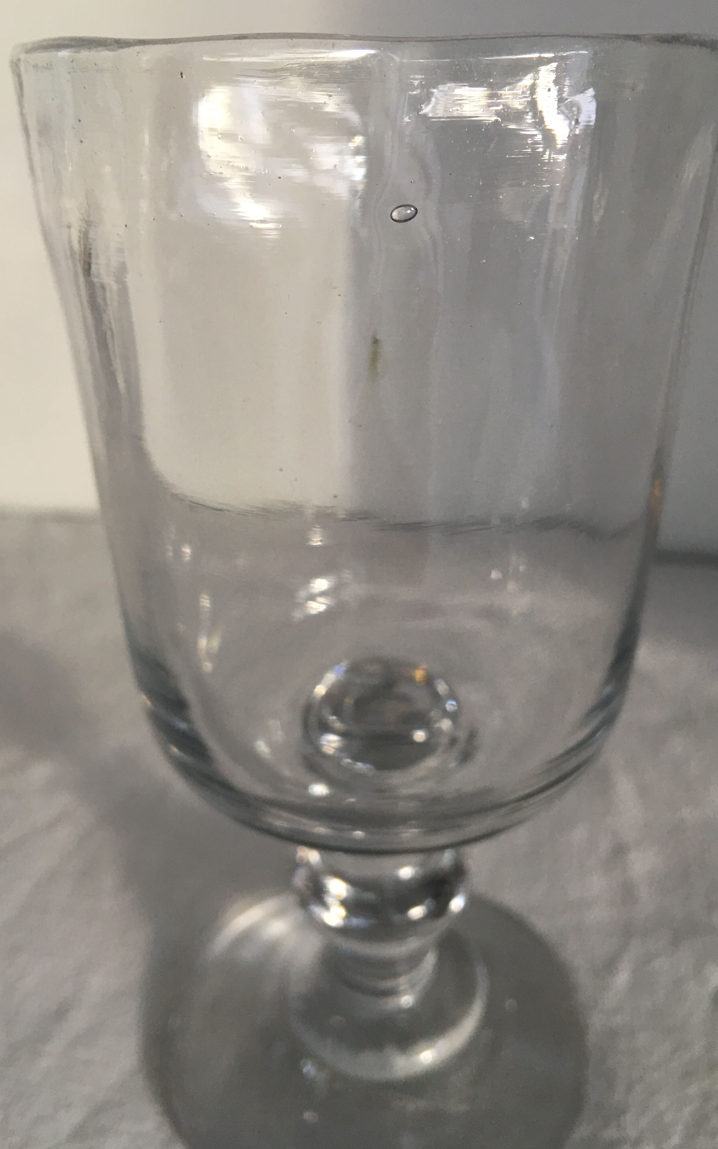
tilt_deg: -25.0
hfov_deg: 40.6
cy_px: 574
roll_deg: +0.4
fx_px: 970
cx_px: 365
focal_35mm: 31
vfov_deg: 61.2
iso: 32
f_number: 2.2
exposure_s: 1/33
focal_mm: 4.15
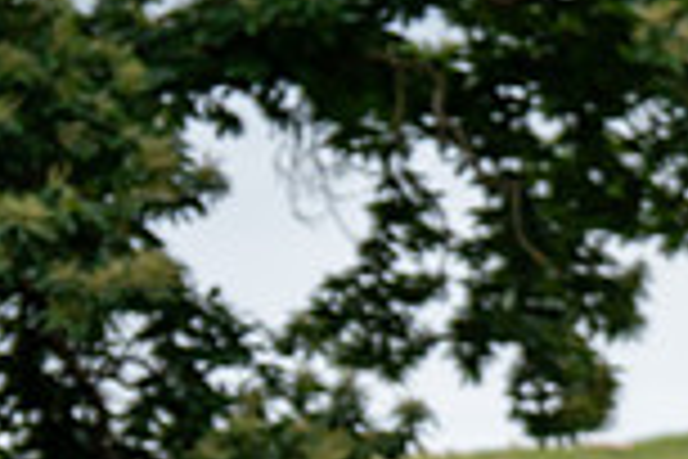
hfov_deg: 6.8
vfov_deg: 4.5
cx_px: 1075
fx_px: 5733
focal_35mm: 300
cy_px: 799
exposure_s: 1/800
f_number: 3.2
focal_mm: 79
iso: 1000
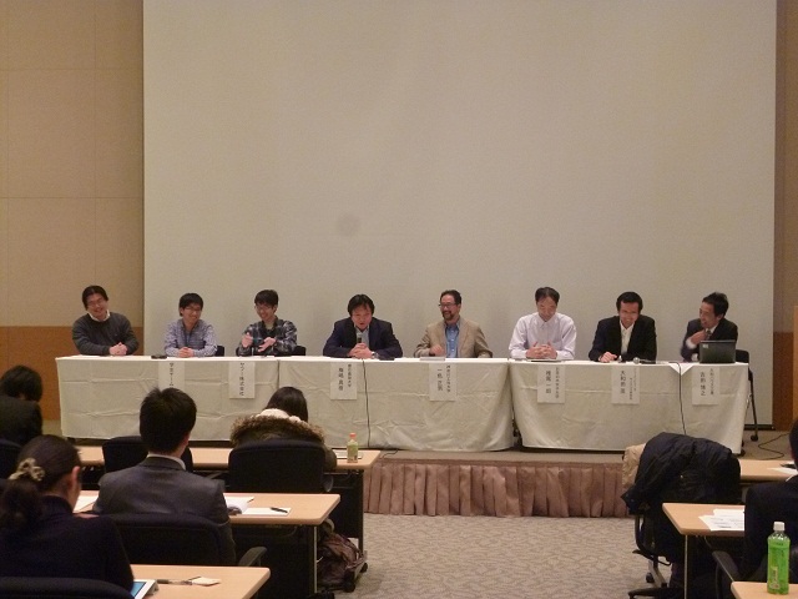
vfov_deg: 27.5
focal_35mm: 53
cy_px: 300
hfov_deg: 36.2
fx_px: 1222
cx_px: 399
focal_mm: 9.5
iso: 400
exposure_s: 1/15
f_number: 3.8
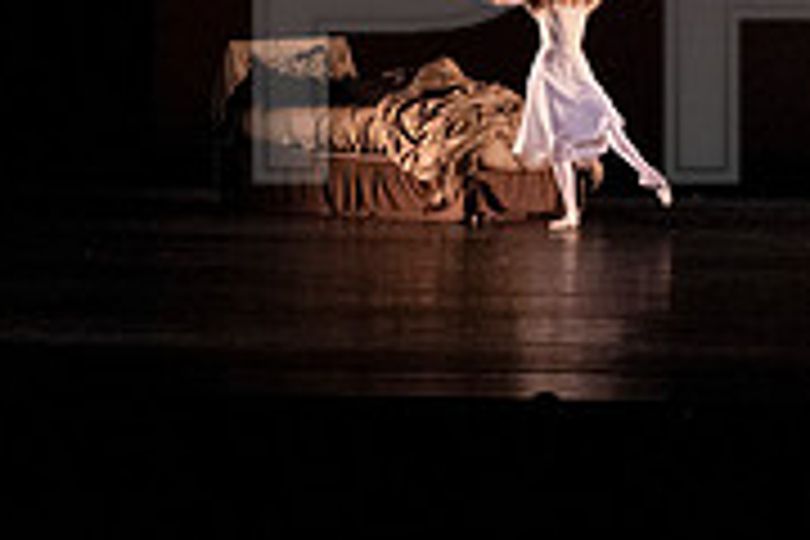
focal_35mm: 322
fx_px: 7244
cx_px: 1246
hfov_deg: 6.3
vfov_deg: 4.3
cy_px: -7
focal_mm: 100
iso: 20000
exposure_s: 1/400
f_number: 5.6
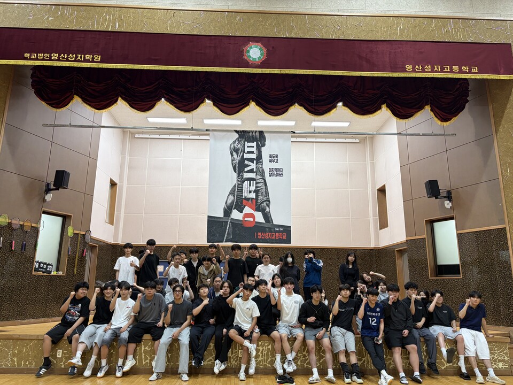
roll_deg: -0.3
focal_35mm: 26
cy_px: 192
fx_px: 385
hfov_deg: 67.3
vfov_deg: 53.1
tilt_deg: +14.1
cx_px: 256
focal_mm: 5.96
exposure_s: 1/120
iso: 125
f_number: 1.6
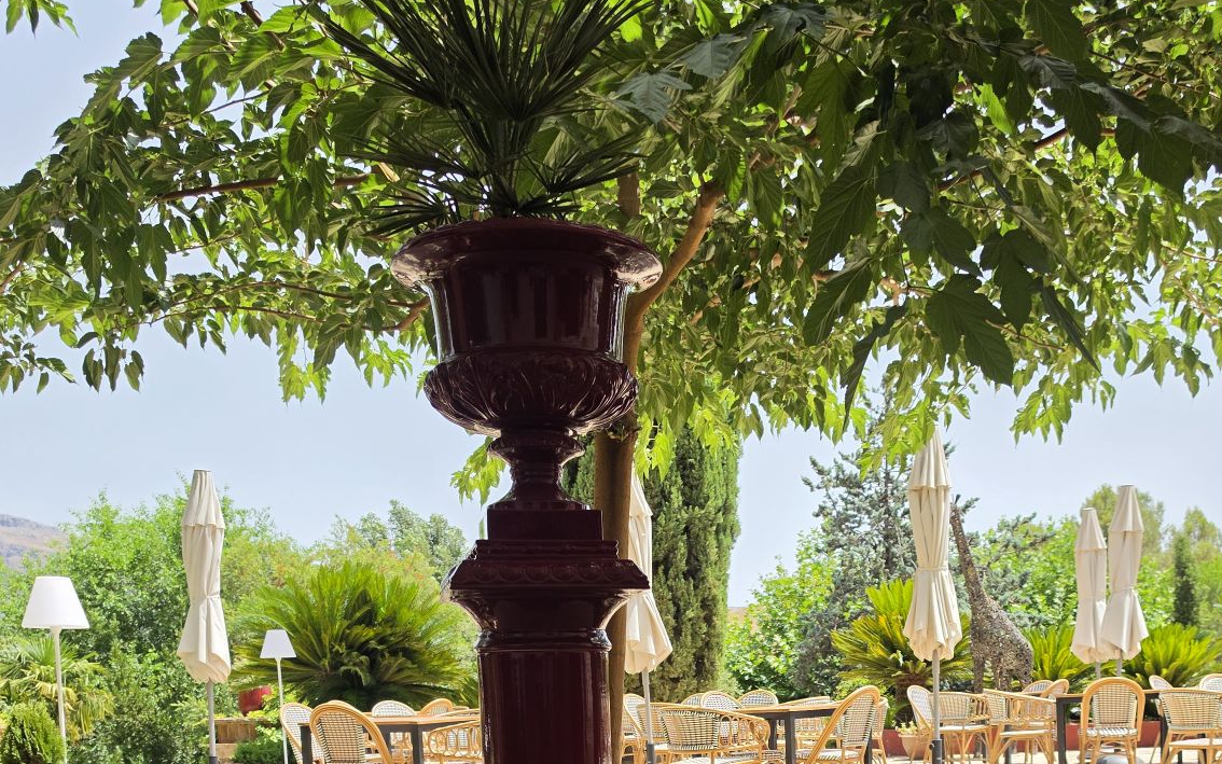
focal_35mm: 43
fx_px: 1432
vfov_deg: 27.2
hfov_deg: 46.1
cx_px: 688
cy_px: 858
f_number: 1.4
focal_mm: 6.5
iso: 64
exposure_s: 1/3971
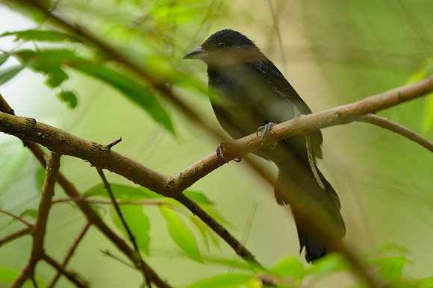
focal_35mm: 639
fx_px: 7676
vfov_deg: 2.2
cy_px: 135
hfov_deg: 3.2
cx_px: 203
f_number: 2.8
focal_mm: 400
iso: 125
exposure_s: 1/160
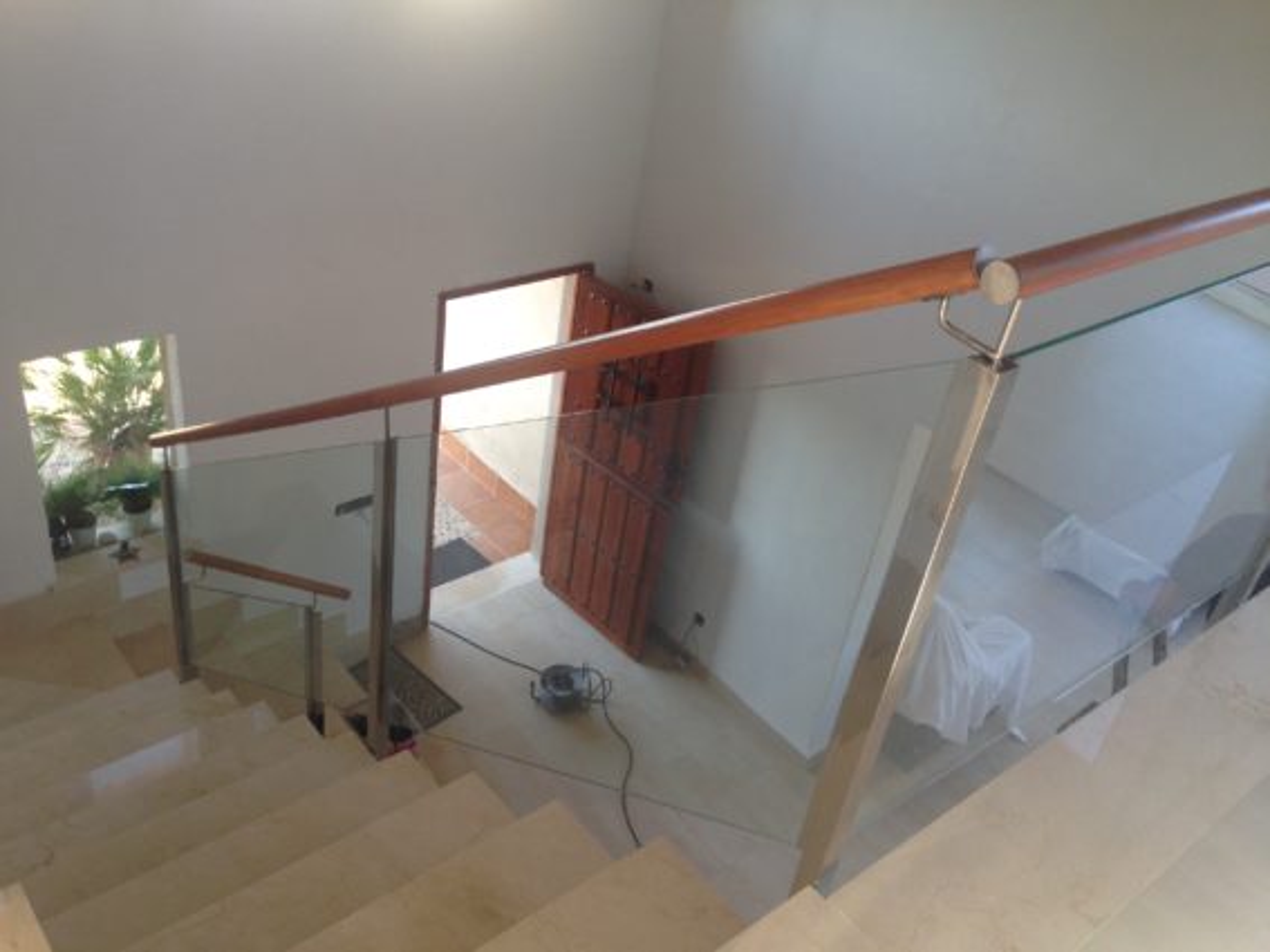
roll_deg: -11.6
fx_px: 1210
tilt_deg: -35.1
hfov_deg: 55.4
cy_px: 476
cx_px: 635
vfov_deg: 42.9
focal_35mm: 33
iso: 50
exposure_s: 1/75
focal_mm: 4.12
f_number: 2.4
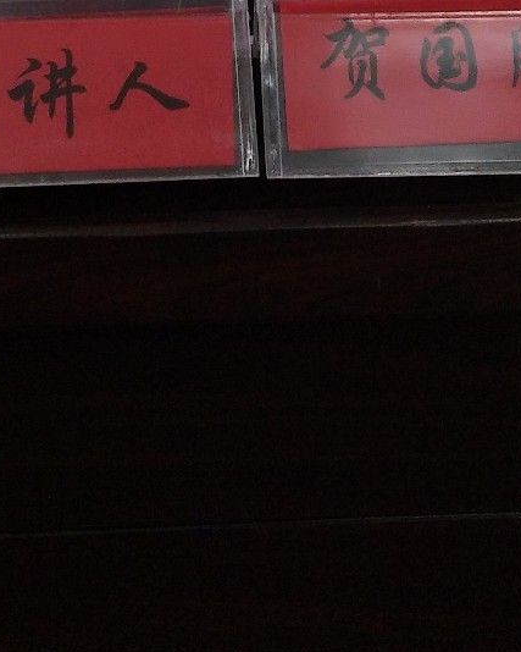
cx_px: 143
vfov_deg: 18.4
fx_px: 1832
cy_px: -264
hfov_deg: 16.1
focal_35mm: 95
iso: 160
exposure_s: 1/50
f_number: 2
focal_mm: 3.88
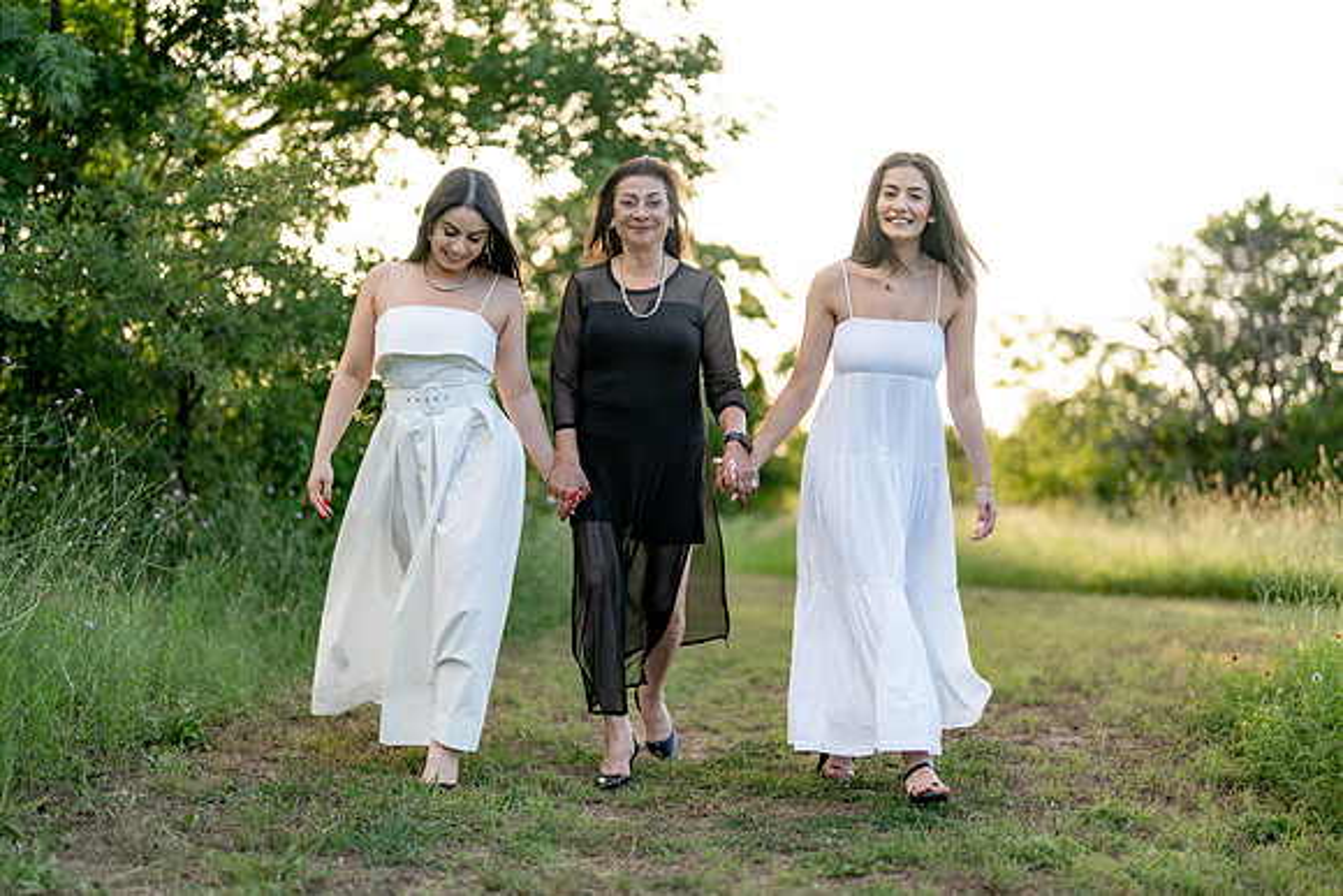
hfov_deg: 39.6
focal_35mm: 50
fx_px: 1866
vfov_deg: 27.0
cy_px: 448
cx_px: 672
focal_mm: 50
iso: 100
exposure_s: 1/1250
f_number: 1.2
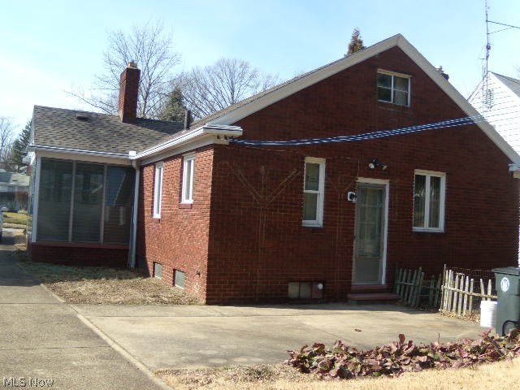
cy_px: 195
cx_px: 260
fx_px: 541
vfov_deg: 39.7
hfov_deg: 51.4
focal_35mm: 36
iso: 80
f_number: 3.6
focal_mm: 6.4
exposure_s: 1/400
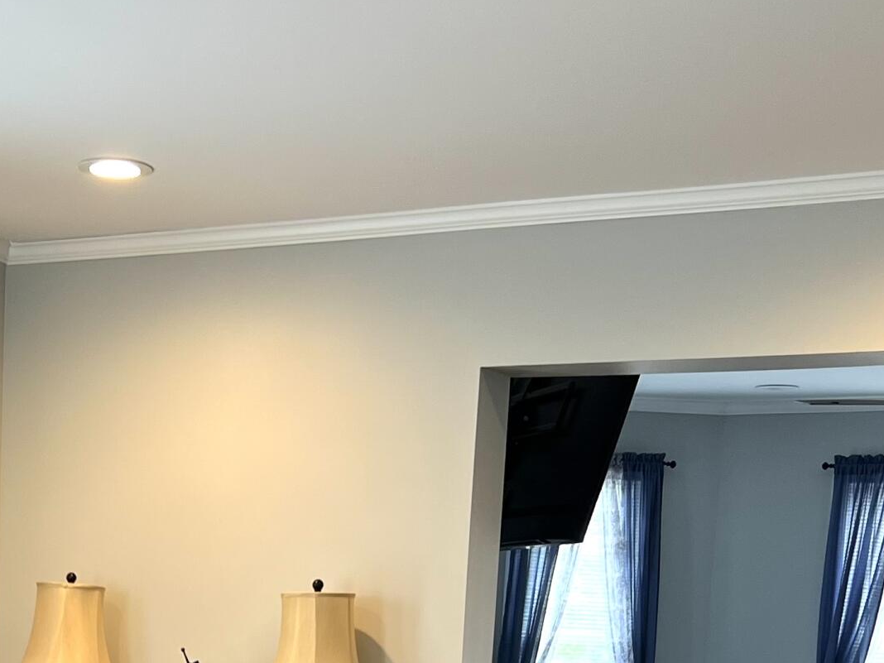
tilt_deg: -8.3
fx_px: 1864
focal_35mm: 73
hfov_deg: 26.0
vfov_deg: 18.6
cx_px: 137
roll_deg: -2.0
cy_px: 880
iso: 80
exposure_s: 1/60
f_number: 1.5
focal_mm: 5.7
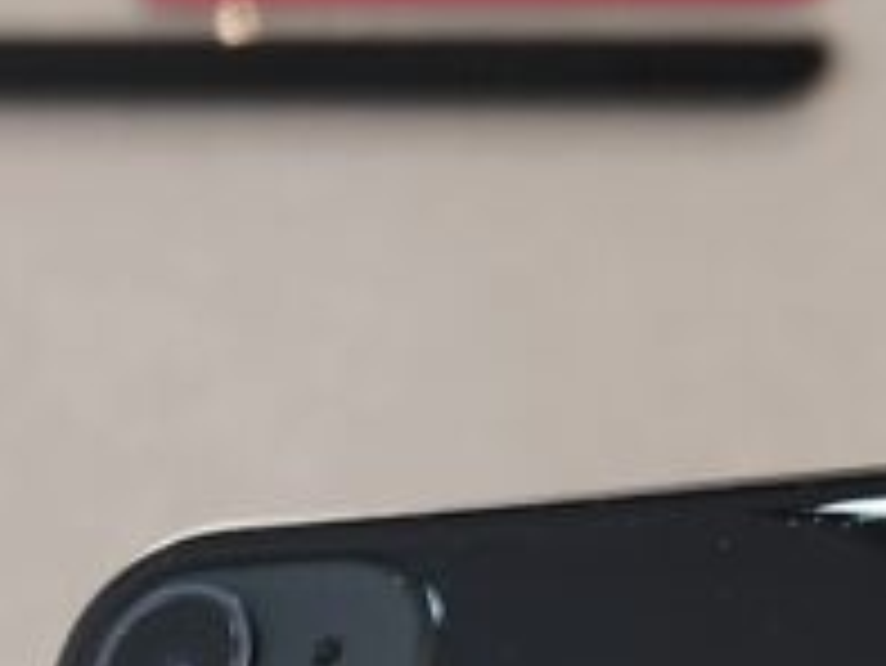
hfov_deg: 13.2
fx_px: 3585
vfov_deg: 9.9
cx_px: -481
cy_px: 1328
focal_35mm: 140
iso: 250
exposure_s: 1/100
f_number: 1.8
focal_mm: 5.4
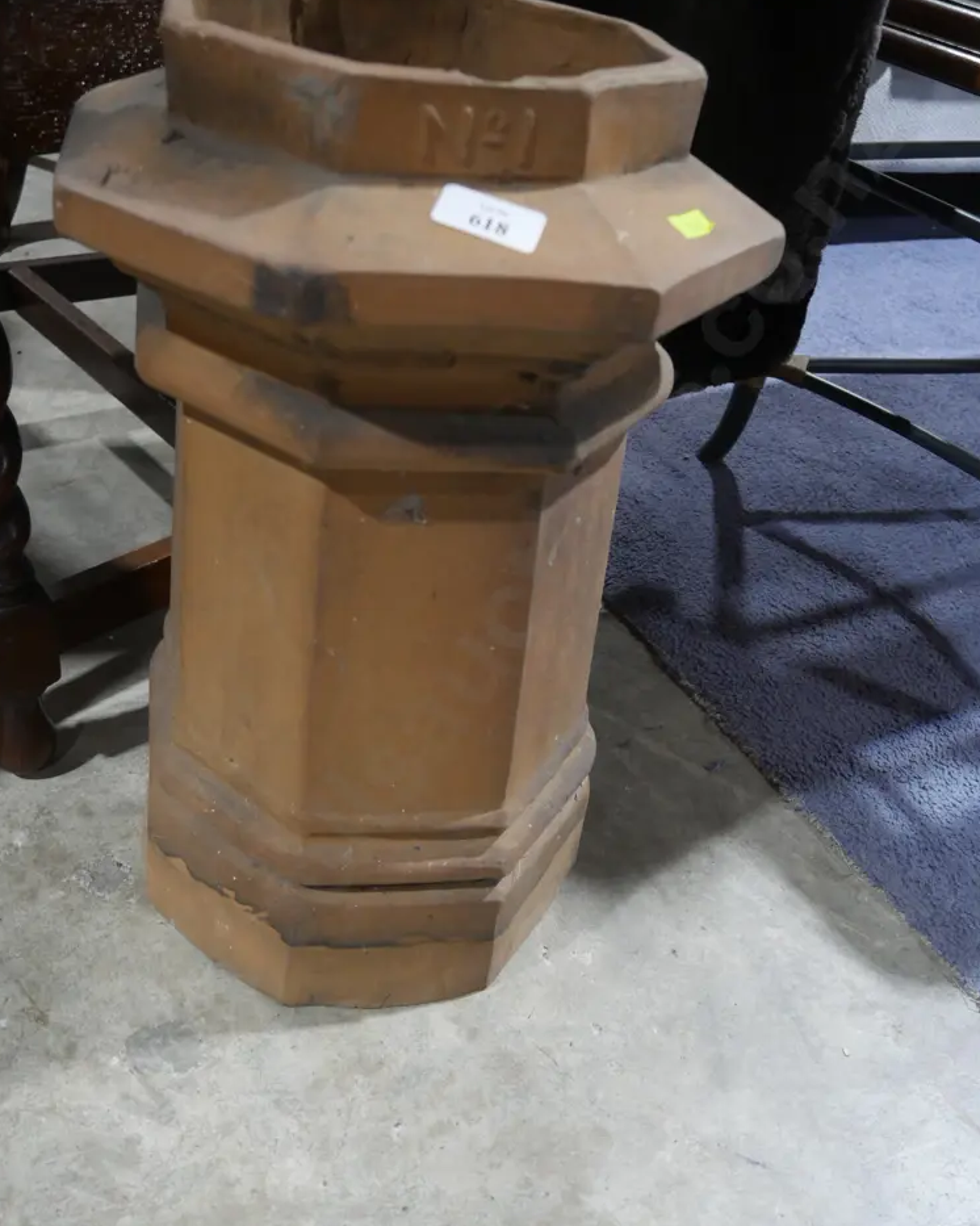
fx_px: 1088
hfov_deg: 48.5
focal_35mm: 30
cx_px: 479
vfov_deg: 58.7
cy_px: 661
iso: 800
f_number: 3.5
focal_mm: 14
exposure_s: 1/60
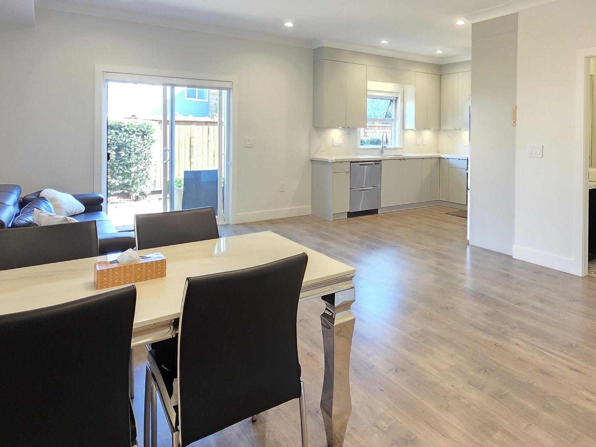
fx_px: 396
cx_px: 381
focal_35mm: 23
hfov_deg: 72.4
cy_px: 136
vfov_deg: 57.1
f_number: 1.9
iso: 320
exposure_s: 1/60
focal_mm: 2.2
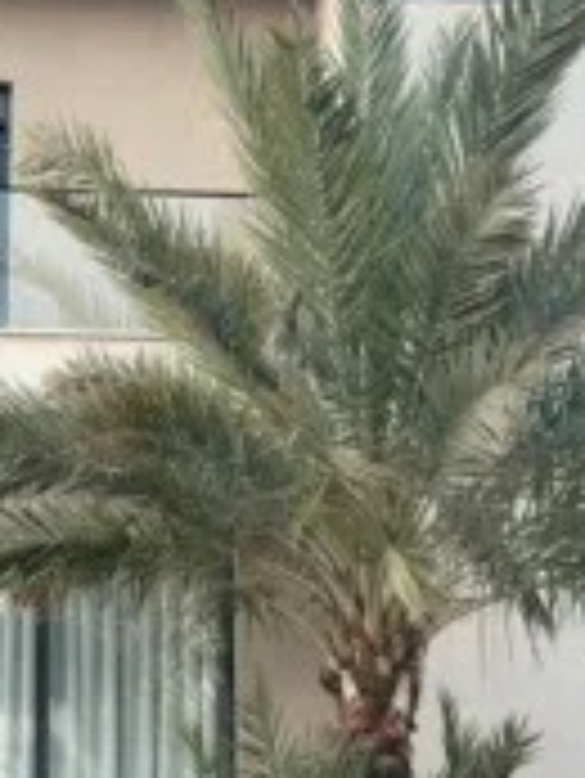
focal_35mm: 111
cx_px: 140
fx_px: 2498
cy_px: 589
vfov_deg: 17.6
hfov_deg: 13.3
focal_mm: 6.86
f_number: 1.78
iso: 80
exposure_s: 1/207
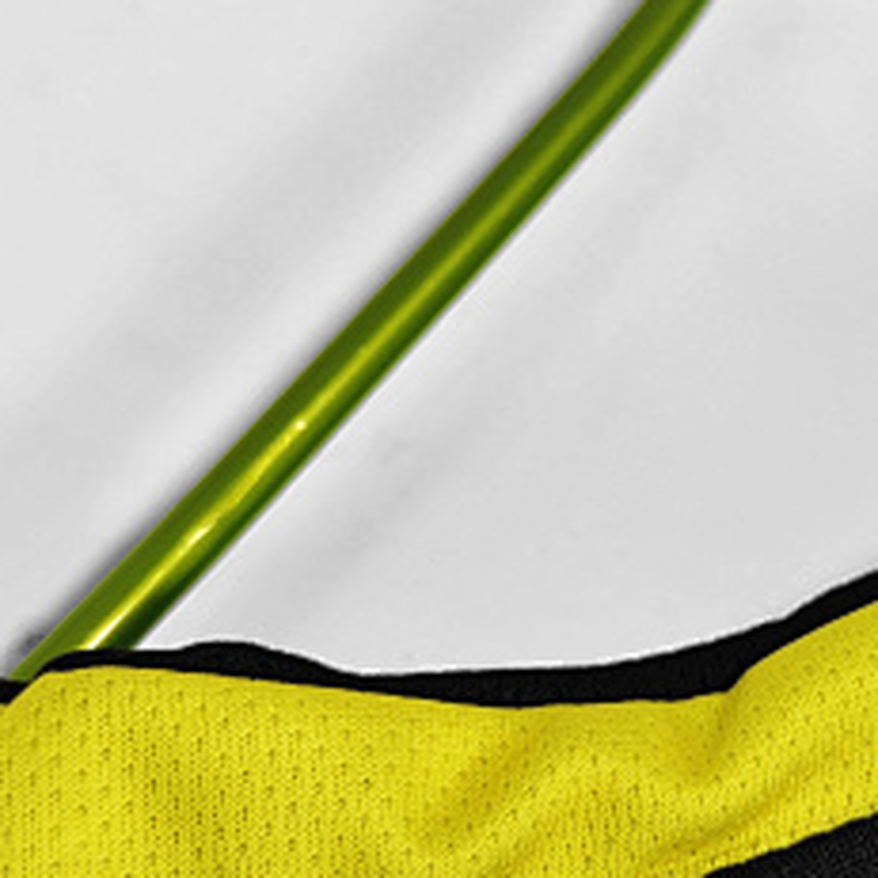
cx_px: 749
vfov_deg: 18.3
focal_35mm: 95
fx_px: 2726
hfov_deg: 18.1
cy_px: 429
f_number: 1.75
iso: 162
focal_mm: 8.67
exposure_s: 1/100
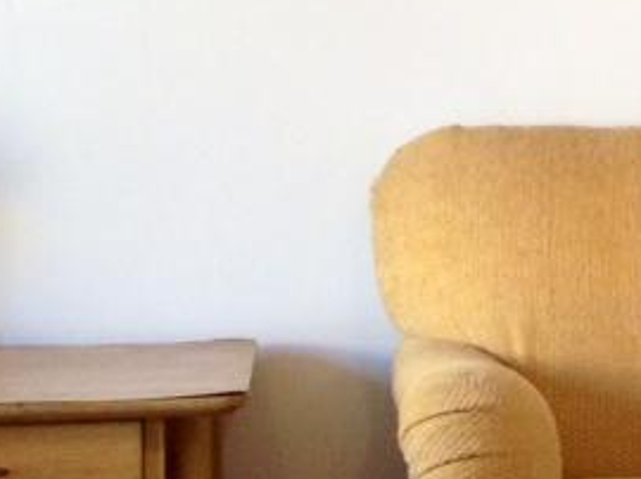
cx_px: 1201
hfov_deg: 11.0
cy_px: 202
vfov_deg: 8.9
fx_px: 3071
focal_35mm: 166
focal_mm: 4.28
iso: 80
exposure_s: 1/20
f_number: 2.4
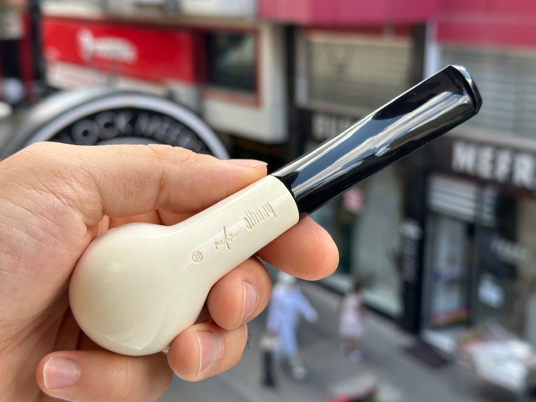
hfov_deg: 39.7
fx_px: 743
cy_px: 201
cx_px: 268
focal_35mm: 48
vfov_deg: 30.3
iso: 64
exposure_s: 1/489
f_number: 1.78
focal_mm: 6.86
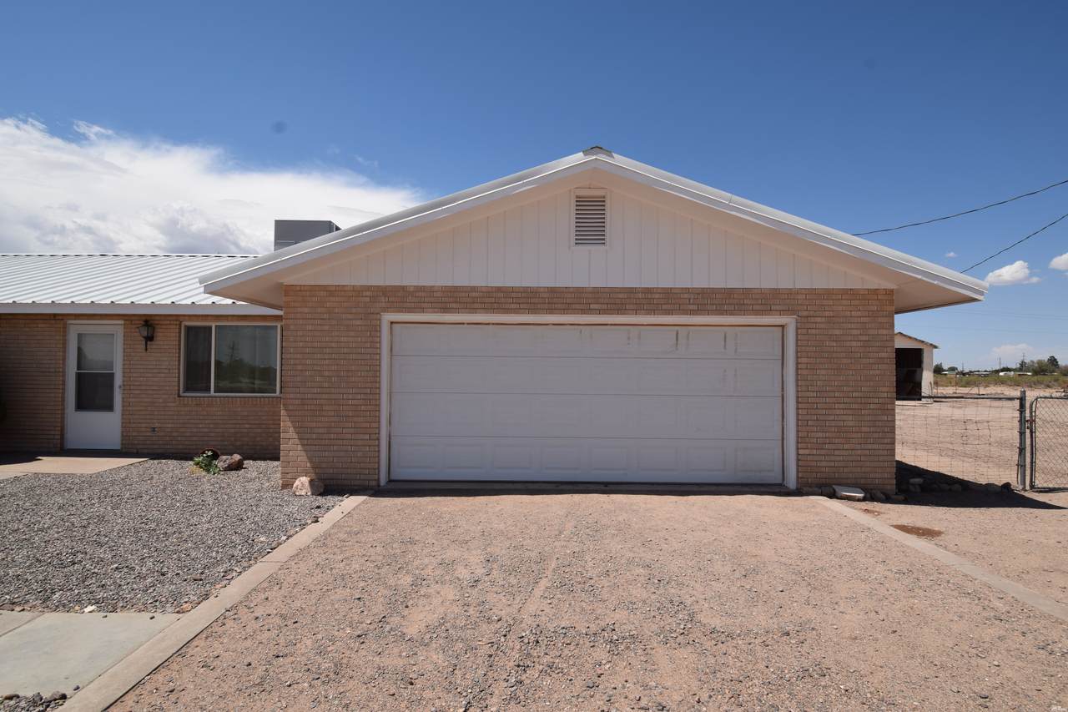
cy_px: 356
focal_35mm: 20
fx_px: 578
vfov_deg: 63.2
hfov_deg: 85.4
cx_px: 534
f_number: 13
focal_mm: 13
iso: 100
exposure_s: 1/200
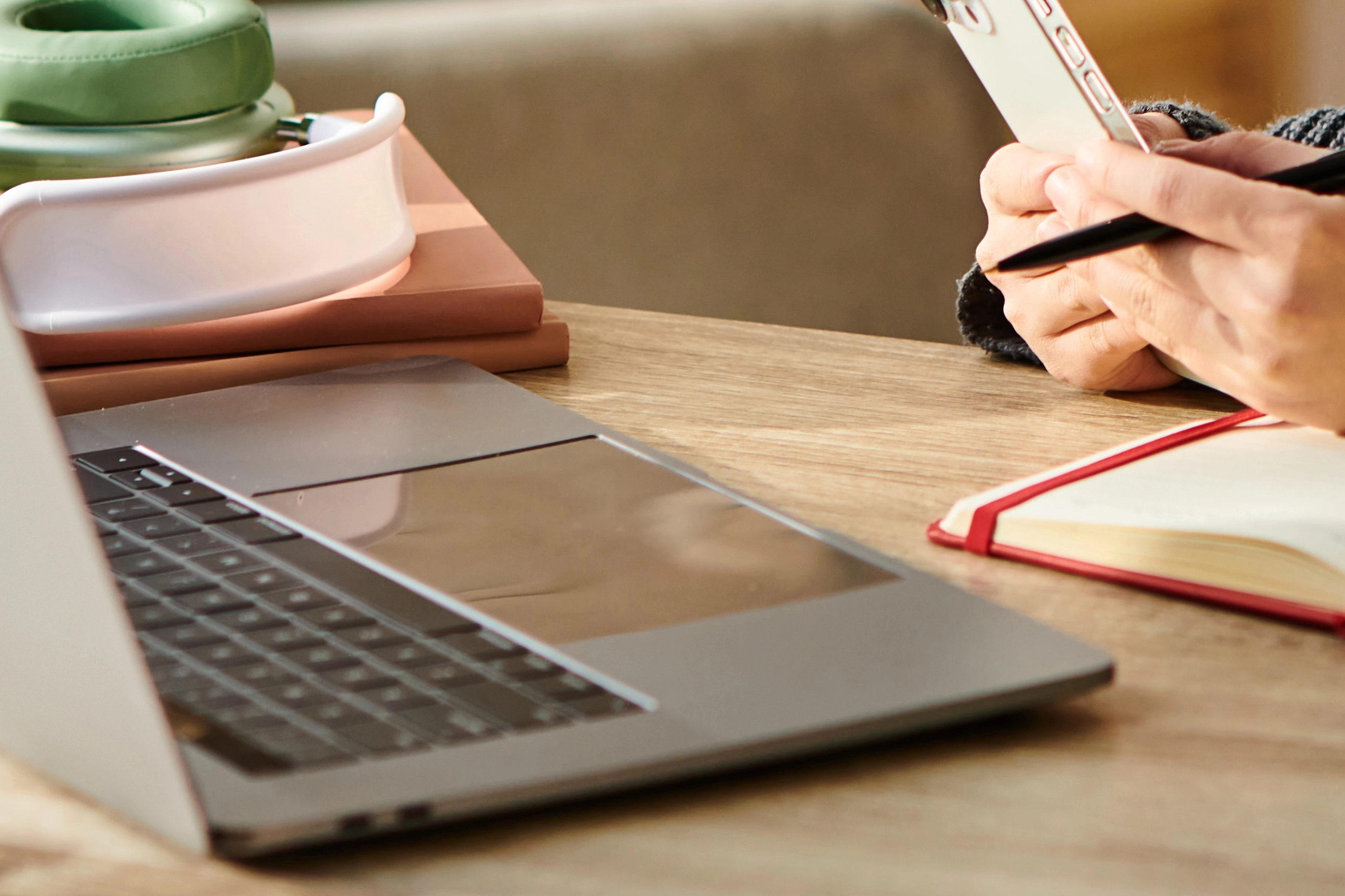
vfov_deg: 5.0
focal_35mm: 271
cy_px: -376
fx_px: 10123
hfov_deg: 7.6
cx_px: 1334
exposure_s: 1/200
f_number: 2.8
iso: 200
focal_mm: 85
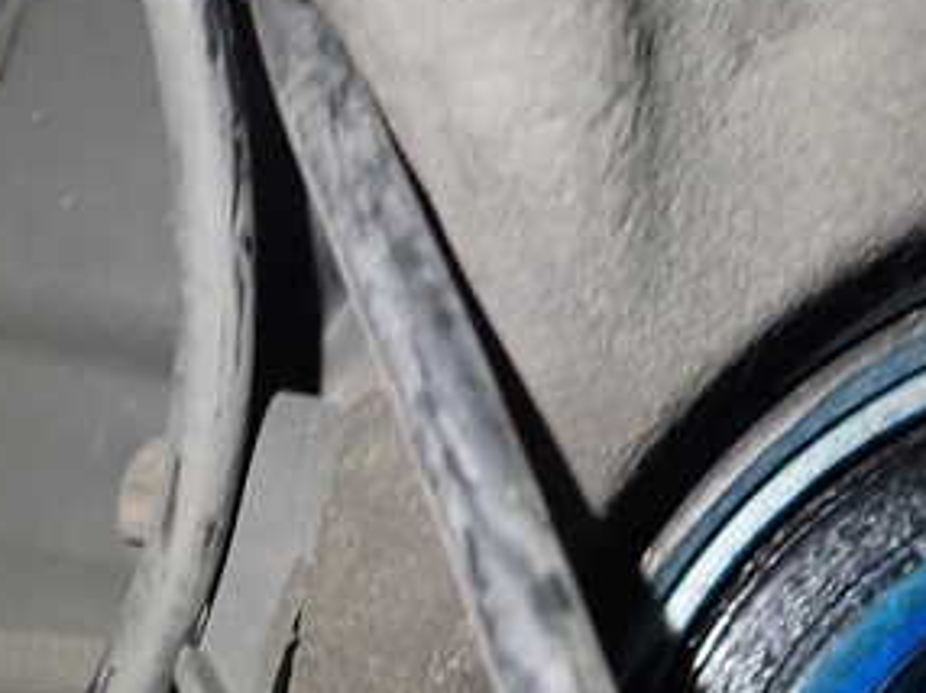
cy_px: 680
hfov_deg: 30.3
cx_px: 253
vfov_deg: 22.4
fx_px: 1684
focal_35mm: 63
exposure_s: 1/30
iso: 500
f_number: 2.3
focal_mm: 5.4
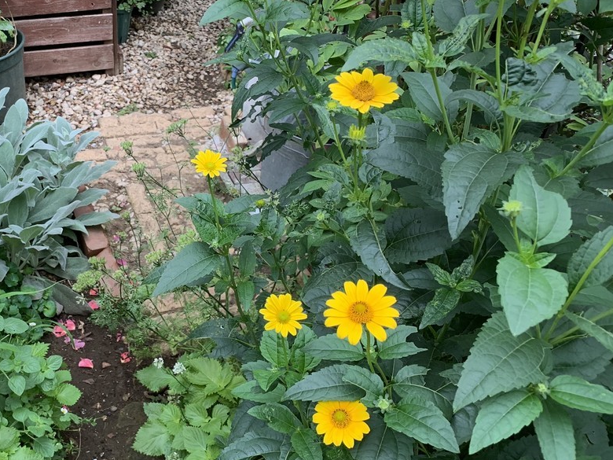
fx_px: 708
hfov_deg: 45.2
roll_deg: -2.3
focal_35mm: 40
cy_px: 188
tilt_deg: -37.0
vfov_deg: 35.9
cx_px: 155
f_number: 1.8
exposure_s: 1/121
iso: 100
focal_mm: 4.25
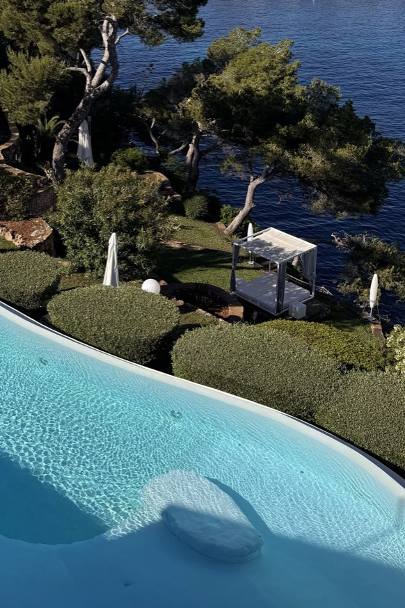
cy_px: 173
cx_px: 122
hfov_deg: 33.0
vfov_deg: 47.2
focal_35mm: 40
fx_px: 675
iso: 80
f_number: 1.78
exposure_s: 1/4950
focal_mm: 6.76
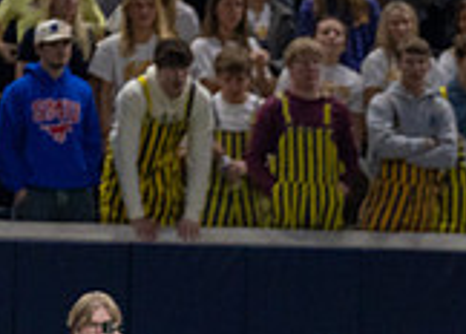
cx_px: 481
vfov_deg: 1.5
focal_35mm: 973
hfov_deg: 2.1
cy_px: 581
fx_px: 12888
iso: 2000
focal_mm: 200
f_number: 2.8
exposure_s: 1/1000
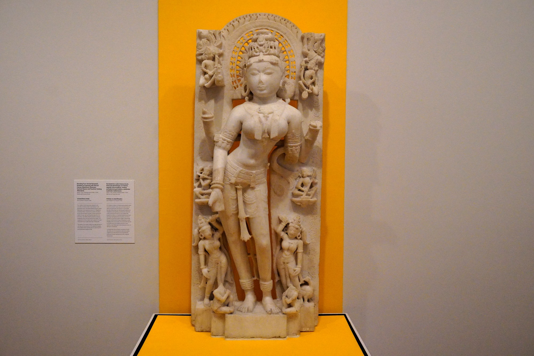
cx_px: 267
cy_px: 178
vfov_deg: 35.1
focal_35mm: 38
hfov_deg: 50.7
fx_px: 564
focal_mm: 38
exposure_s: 1/100
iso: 12800
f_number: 8
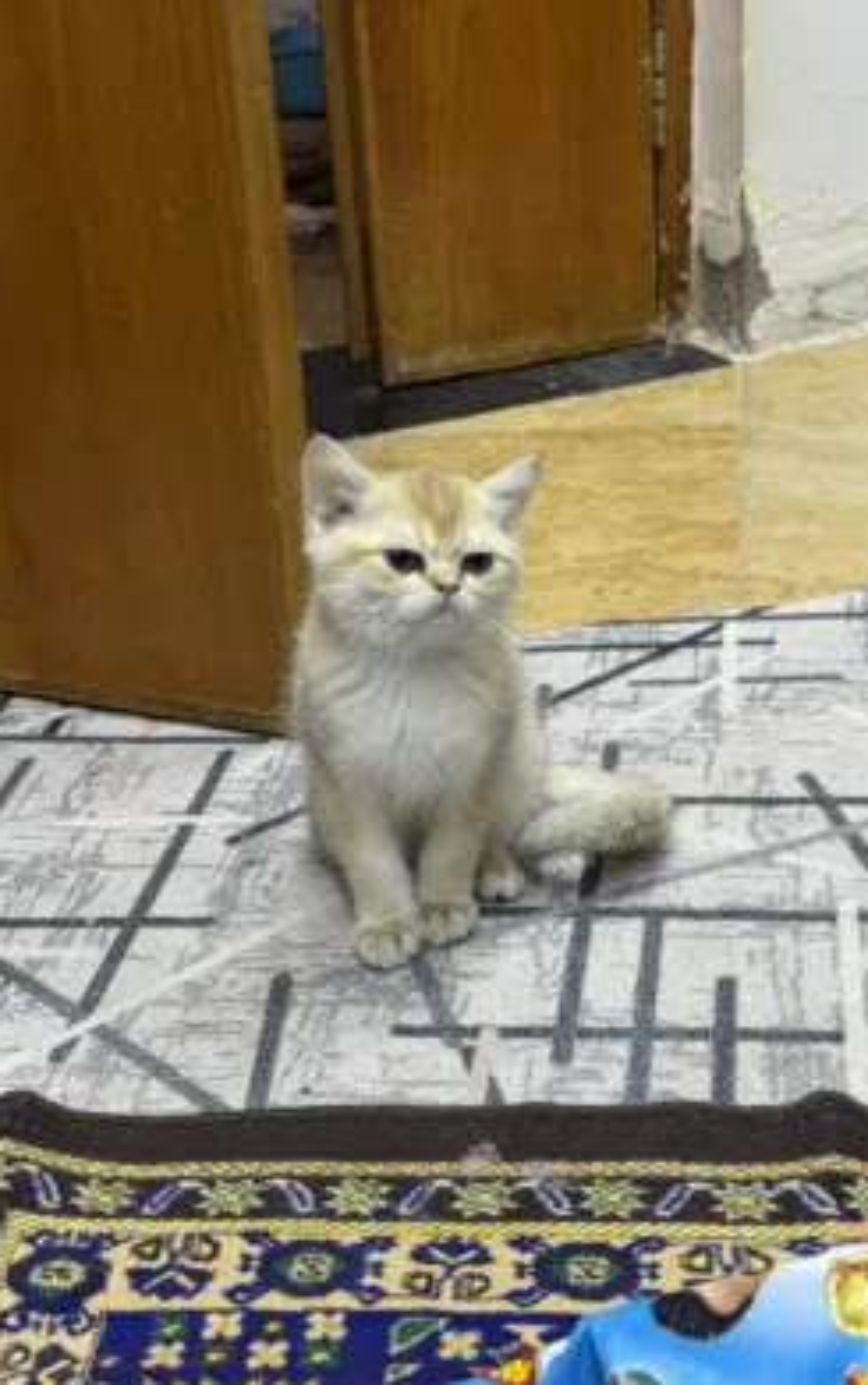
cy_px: 680
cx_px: 461
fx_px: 1965
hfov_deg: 24.9
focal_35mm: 52
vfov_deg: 38.8
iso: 100
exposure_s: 1/50
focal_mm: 6.76
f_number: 1.78
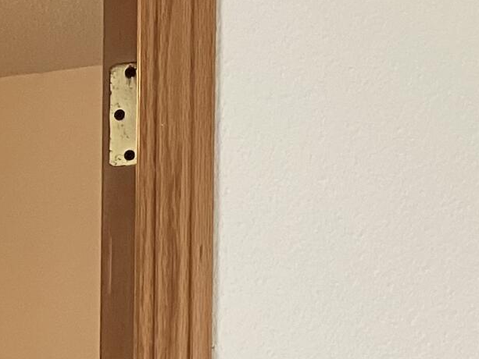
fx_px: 1896
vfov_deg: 10.1
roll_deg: +0.9
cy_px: 675
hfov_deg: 12.4
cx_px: -529
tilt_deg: -3.2
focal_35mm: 137
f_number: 1.8
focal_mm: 3.99
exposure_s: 1/60
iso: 200
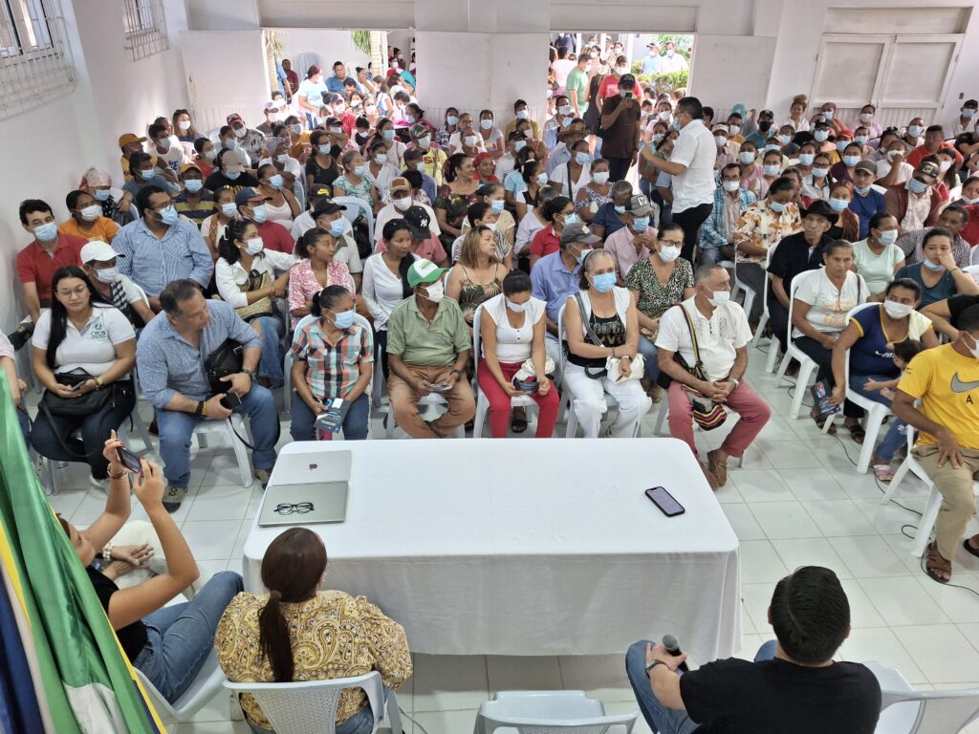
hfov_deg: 69.4
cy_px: 367
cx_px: 490
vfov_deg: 54.9
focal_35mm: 25
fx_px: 707
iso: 125
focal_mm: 4.69
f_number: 1.8
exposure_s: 1/120
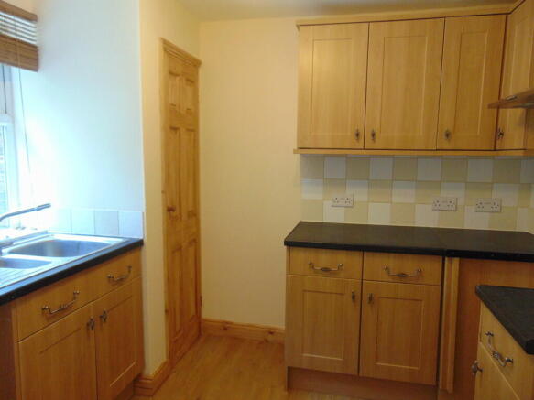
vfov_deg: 54.9
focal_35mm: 25
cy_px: 200
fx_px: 386
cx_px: 267
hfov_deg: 69.4
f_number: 3
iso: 250
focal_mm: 4.5
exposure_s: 1/30
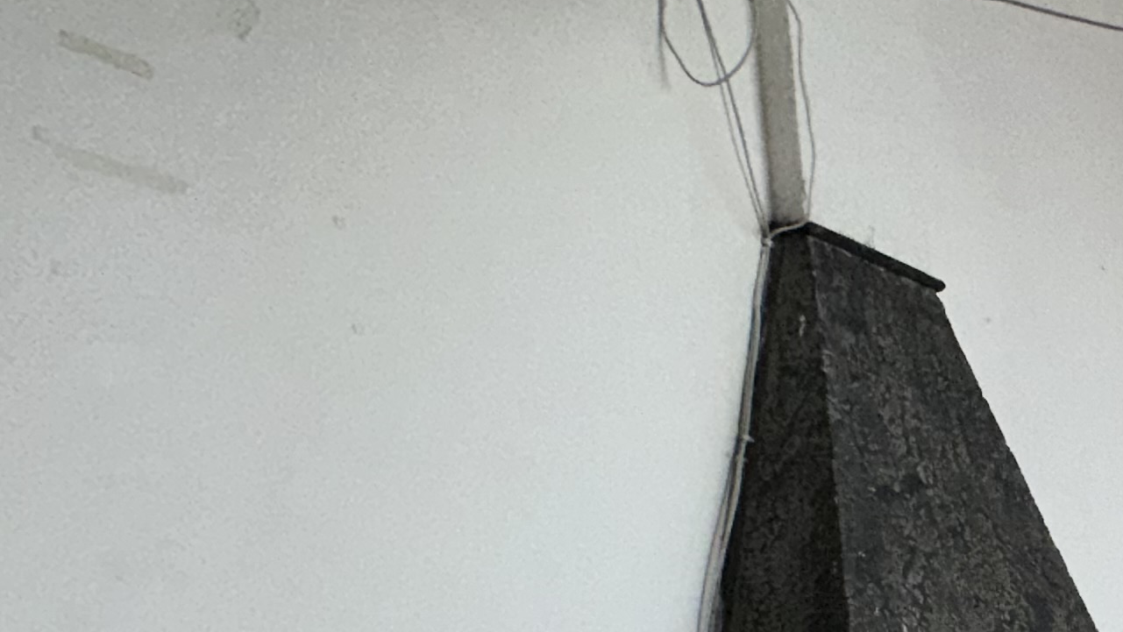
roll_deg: +0.0
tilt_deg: -7.8
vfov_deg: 21.9
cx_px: 1711
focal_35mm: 48
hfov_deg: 27.8
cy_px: 863
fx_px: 1430
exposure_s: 1/109
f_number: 2.2
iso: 160
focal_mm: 2.22
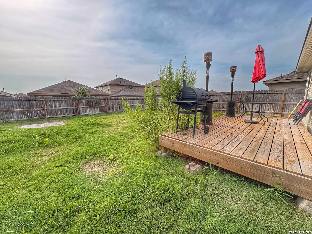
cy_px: 117
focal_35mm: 14
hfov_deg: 102.1
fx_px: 126
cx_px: 156
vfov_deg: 85.7
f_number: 2.2
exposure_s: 1/1477
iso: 64
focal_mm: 2.22
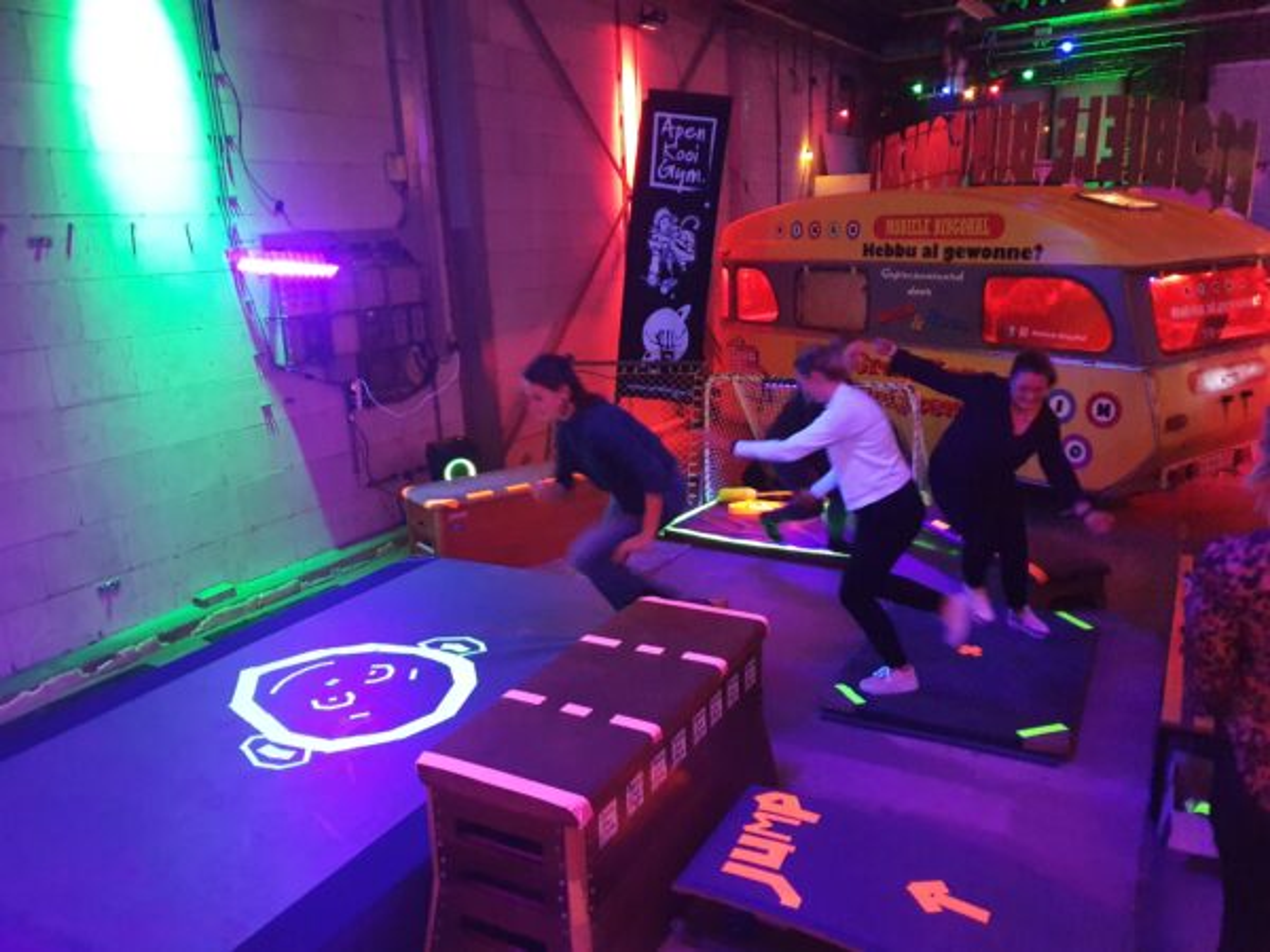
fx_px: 954
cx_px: 635
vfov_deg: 53.1
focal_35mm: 26
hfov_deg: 67.3
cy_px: 476
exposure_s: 1/50
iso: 1000
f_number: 1.5
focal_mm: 4.32
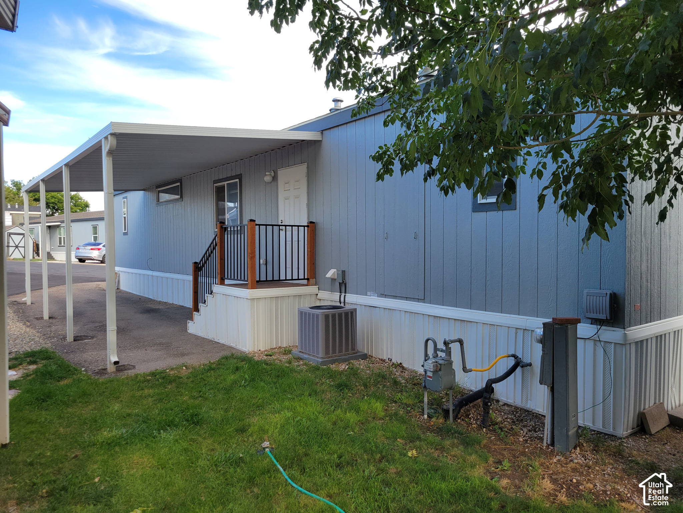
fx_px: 513
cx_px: 342
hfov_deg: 67.3
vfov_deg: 53.1
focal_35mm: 26
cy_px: 256
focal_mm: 5.4
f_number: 1.8
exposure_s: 1/466
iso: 40
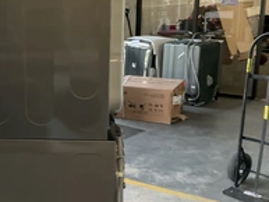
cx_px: 35
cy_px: 111
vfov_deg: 24.4
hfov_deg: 30.9
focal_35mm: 60
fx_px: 467
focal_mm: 3
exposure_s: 1/60
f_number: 1.8
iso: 160
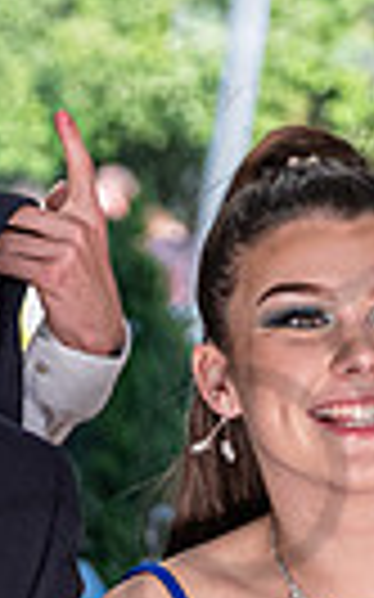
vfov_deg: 4.7
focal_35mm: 448
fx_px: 7314
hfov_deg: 2.9
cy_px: 579
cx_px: -461
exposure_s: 1/500
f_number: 2.8
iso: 640
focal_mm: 50
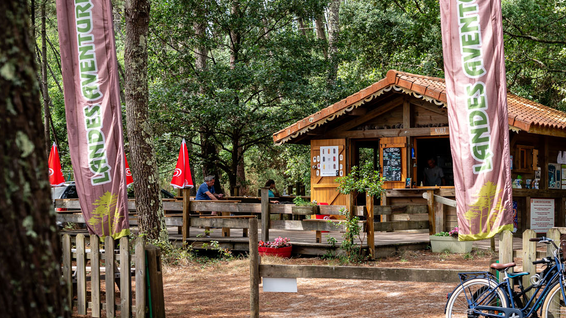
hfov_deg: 28.0
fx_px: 1125
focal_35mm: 75
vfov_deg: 16.1
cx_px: 398
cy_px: 140
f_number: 4
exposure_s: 1/200
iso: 100
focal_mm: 50
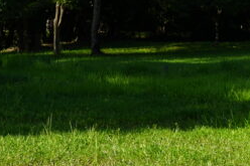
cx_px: 378
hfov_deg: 10.5
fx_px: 1319
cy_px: 36
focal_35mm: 190
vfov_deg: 7.2
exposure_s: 1/125
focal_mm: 46
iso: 100
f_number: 8
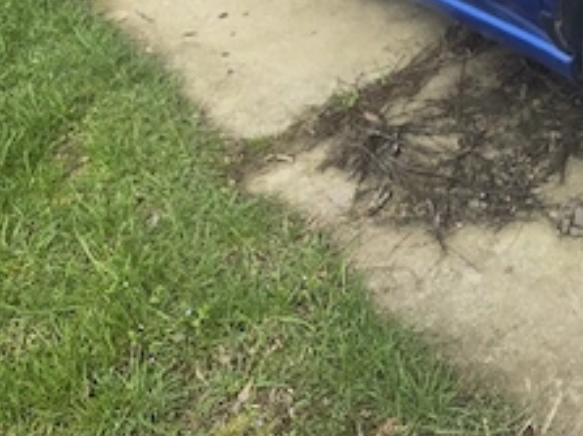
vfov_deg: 21.2
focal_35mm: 62
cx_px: 761
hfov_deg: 26.4
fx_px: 1044
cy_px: -144
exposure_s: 1/182
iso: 32
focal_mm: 6.3
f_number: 1.7
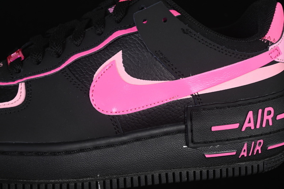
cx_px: 142
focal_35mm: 75
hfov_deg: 27.0
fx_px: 592
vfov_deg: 18.2
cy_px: 94
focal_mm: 50
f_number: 6.3
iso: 160
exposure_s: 1/50
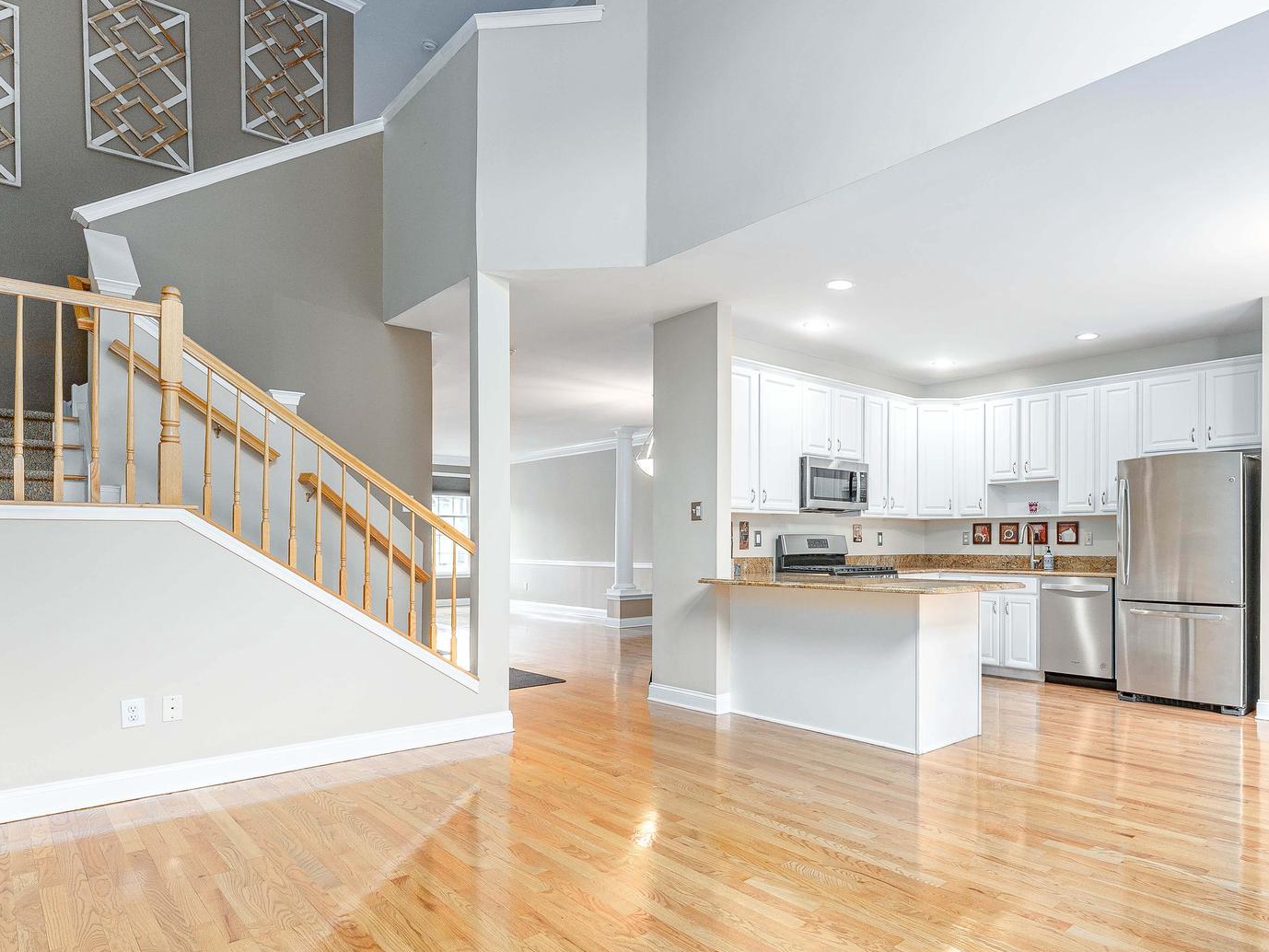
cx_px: 841
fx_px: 733
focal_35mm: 20
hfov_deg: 79.2
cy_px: 543
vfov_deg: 65.7
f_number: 7.1
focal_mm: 14
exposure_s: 1/250
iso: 320
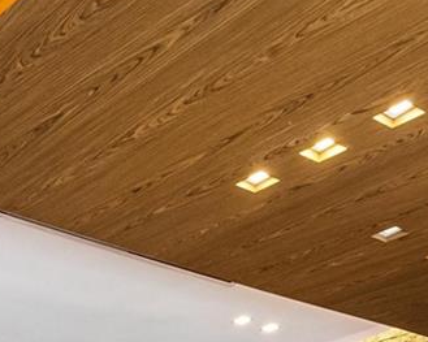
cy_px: 620
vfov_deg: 17.1
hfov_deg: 24.1
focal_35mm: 73
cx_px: -61
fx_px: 924
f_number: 7.1
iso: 800
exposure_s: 1/20
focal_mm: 8
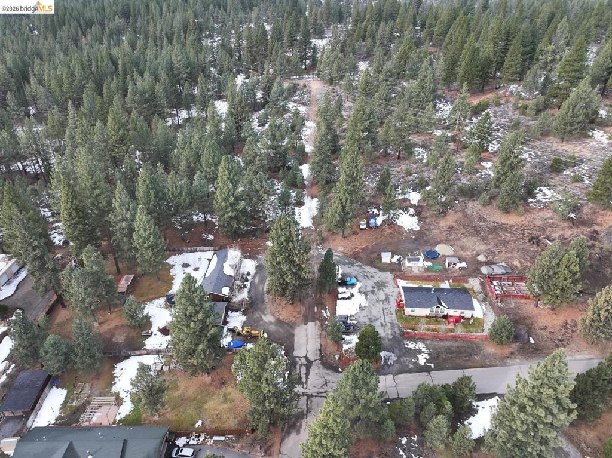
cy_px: 229
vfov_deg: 56.8
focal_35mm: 24
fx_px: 424
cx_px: 306
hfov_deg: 71.6
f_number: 2.8
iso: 120
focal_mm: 12.29
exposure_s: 1/640
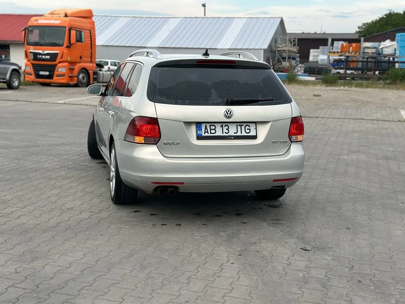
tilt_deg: -9.6
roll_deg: -2.1
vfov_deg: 30.3
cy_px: 152
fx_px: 562
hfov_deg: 39.7
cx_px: 202
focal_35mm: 48
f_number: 1.78
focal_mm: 6.86
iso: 80
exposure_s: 1/1133
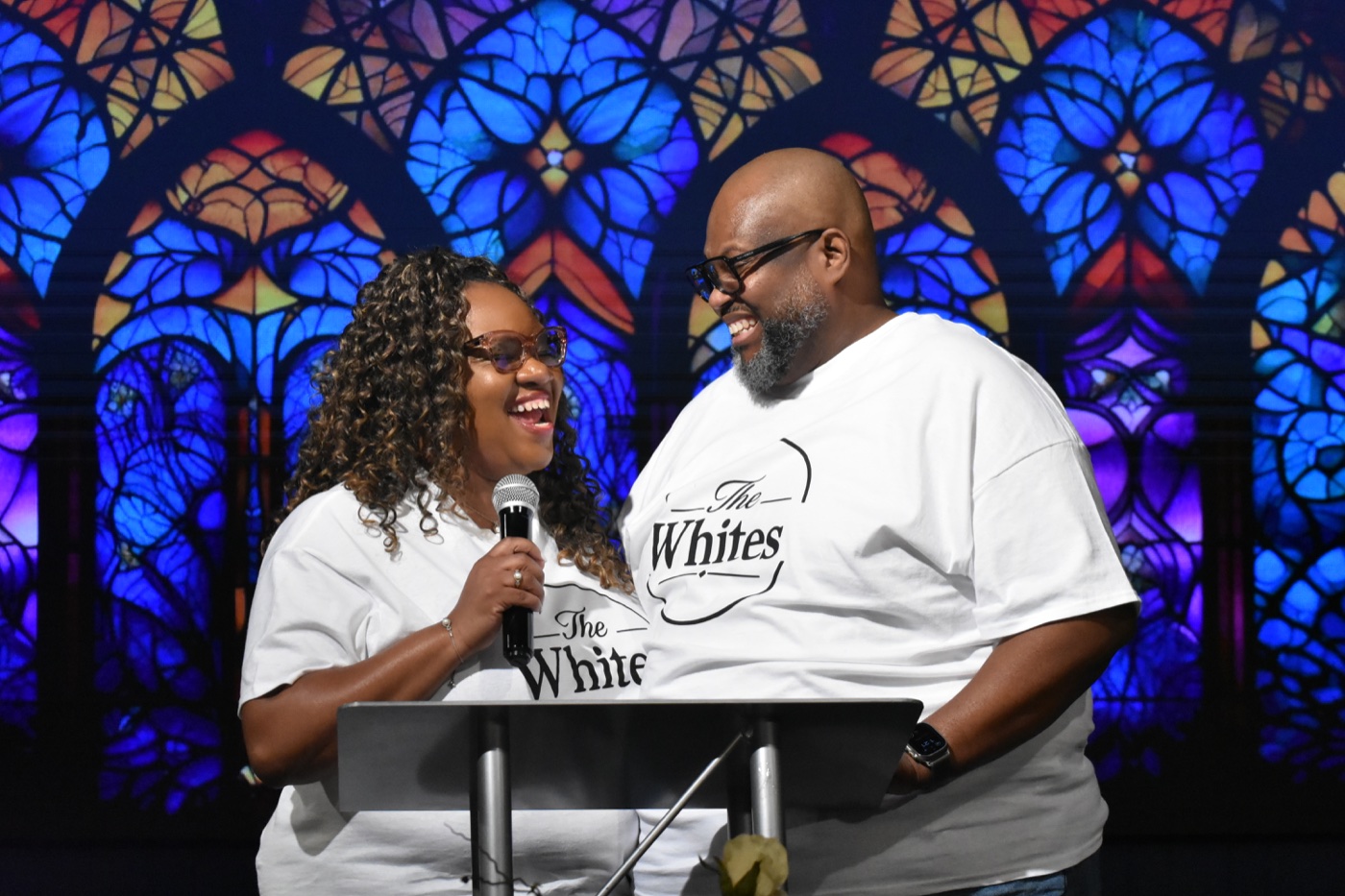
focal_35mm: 99
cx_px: 672
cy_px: 448
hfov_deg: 20.6
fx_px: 3698
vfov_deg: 13.8
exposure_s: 1/640
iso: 6400
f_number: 6.3
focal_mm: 66
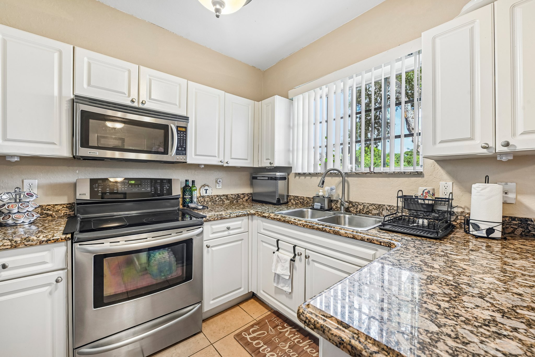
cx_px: 268
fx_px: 208
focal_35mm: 14
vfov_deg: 81.2
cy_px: 178
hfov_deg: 104.3
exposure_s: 1/10
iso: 400
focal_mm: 14
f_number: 8
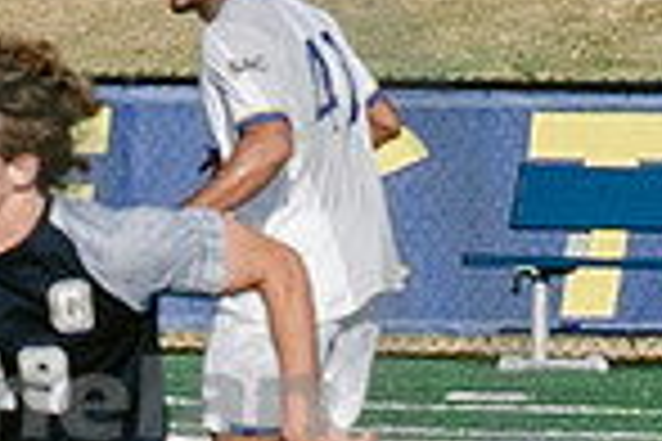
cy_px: 475
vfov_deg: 1.0
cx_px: -910
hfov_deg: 1.5
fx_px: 25853
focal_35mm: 1406
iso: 640
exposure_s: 1/4000
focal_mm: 70
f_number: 5.6
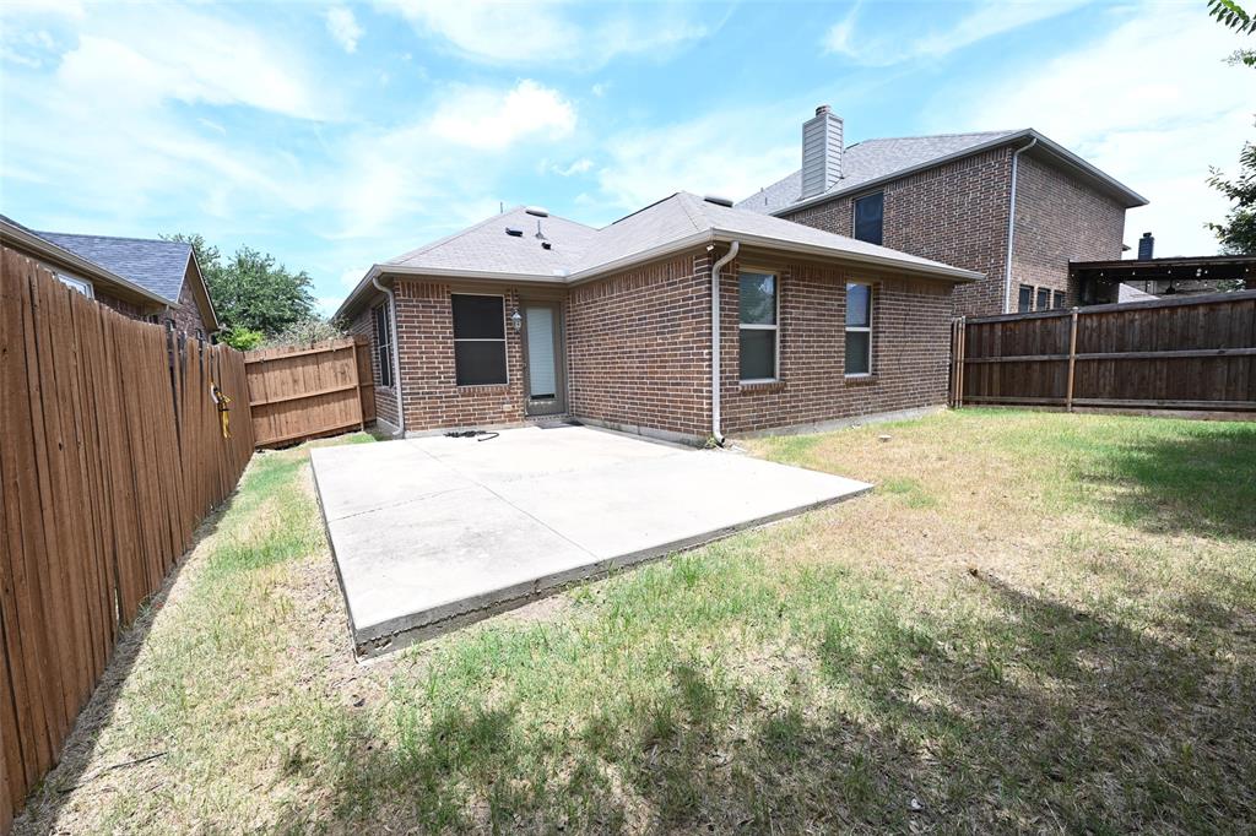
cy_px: 418
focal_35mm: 14
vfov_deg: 81.2
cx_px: 628
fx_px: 488
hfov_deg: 104.3
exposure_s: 1/200
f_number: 8
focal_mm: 14
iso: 200
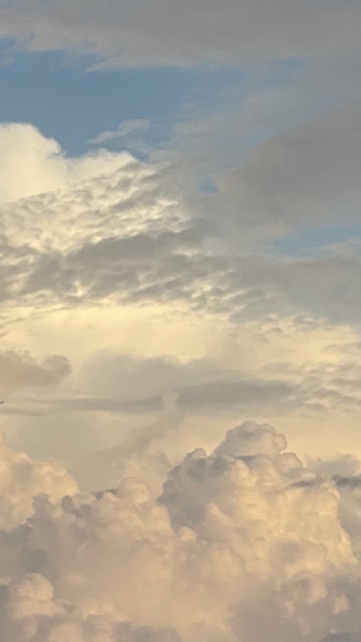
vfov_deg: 9.5
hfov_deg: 5.3
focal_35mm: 226
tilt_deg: +12.3
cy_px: 169
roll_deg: +2.4
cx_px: -416
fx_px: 3844
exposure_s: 1/466
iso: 25
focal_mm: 6
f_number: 2
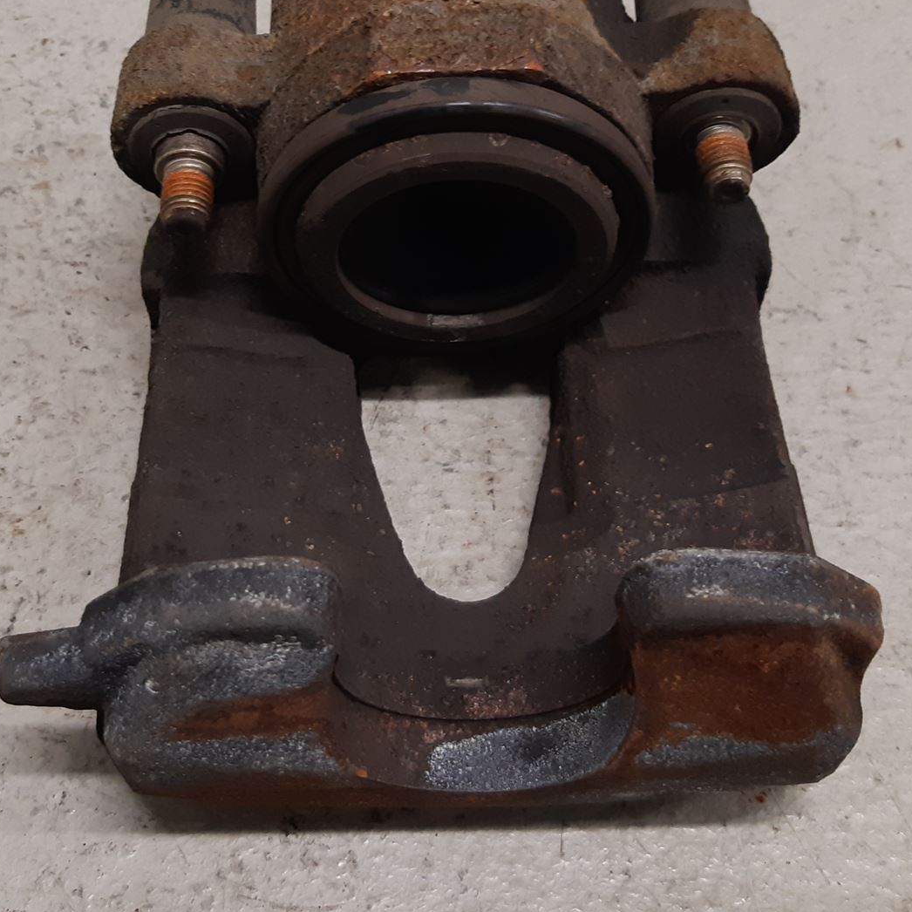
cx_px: 378
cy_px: 314
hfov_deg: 37.4
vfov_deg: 37.2
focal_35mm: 45
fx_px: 1341
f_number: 1.7
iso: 160
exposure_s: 1/50
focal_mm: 3.93
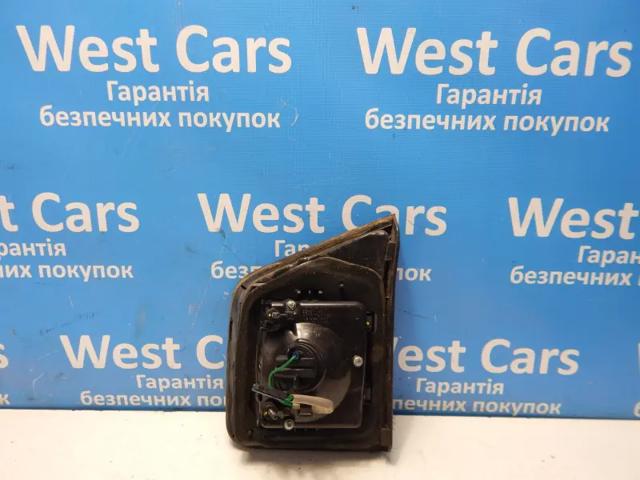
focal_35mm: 23
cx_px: 320
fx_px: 425
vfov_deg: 58.9
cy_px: 240
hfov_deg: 73.9
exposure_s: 1/30
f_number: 3
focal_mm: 4
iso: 250
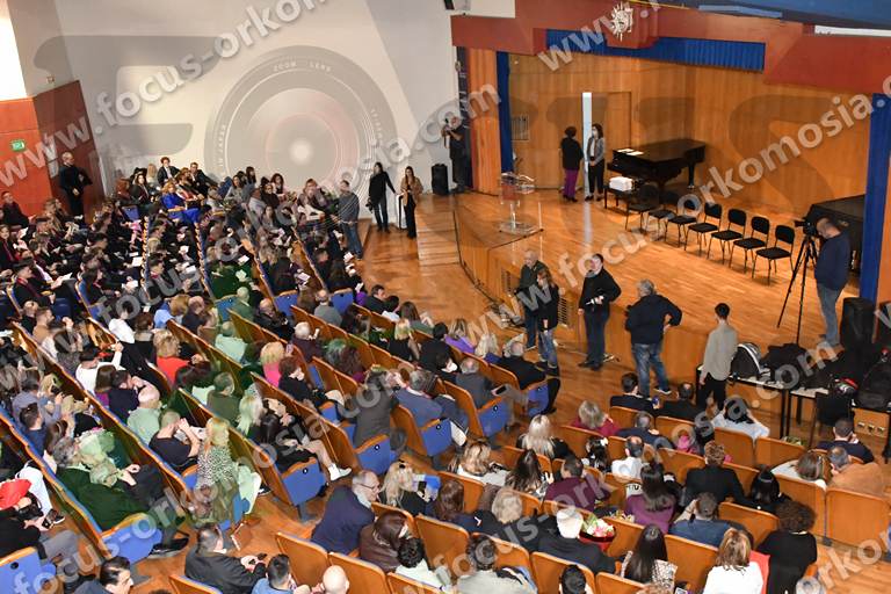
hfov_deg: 49.6
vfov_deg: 34.2
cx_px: 446
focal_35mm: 39
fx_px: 965
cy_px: 297
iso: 9000
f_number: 11
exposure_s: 1/60
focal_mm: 26
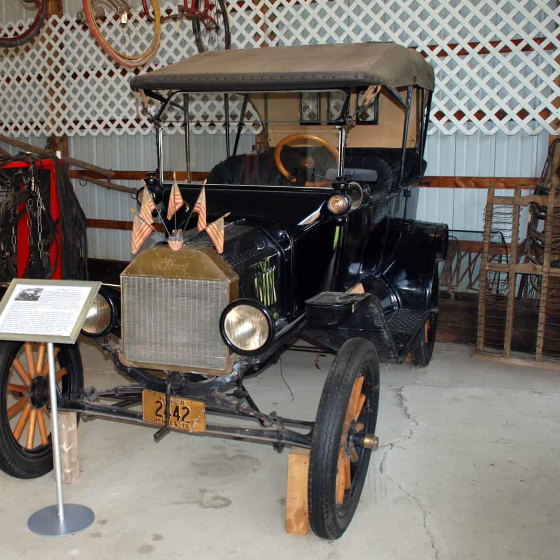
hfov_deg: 38.9
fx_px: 787
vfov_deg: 39.2
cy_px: 274
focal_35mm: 43
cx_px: 205
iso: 200
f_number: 3.8
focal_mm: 22
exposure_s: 1/60
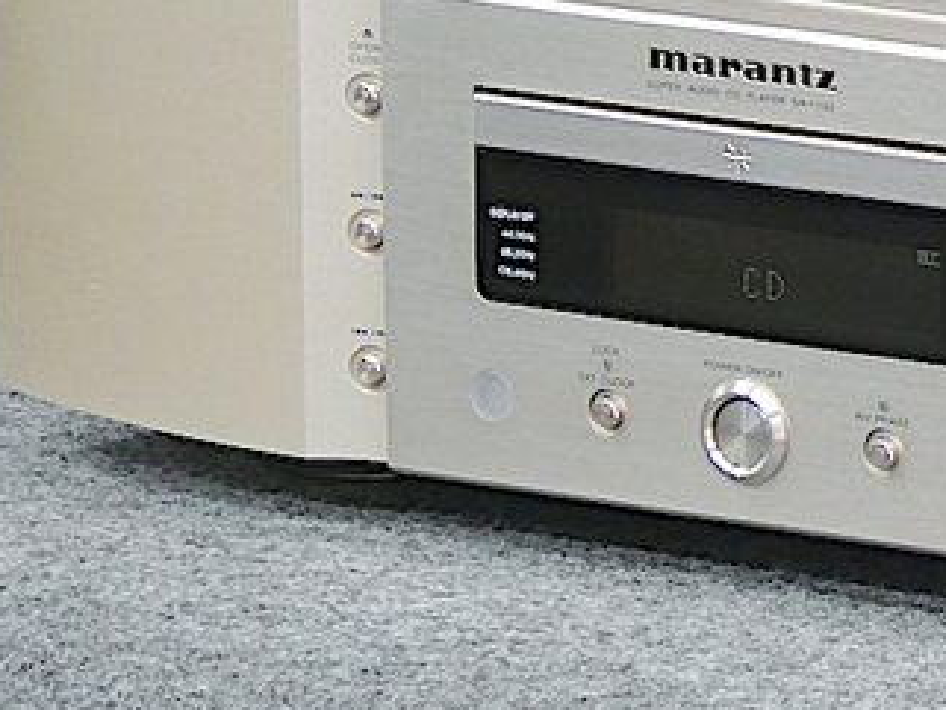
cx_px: 1294
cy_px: 159
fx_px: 10143
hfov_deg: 5.3
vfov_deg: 4.0
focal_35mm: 371
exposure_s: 1/8
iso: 200
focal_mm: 22.3
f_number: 5.2
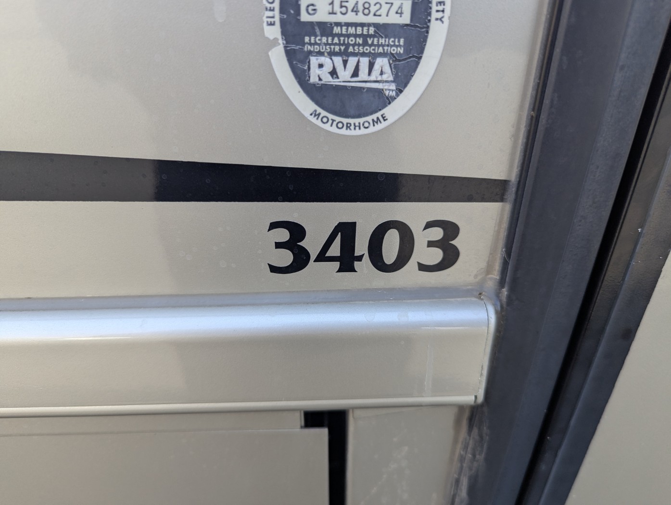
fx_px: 466
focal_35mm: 24
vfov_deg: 56.9
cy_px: 252
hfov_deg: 71.5
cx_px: 336
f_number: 1.85
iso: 52
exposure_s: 1/313
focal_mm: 6.81
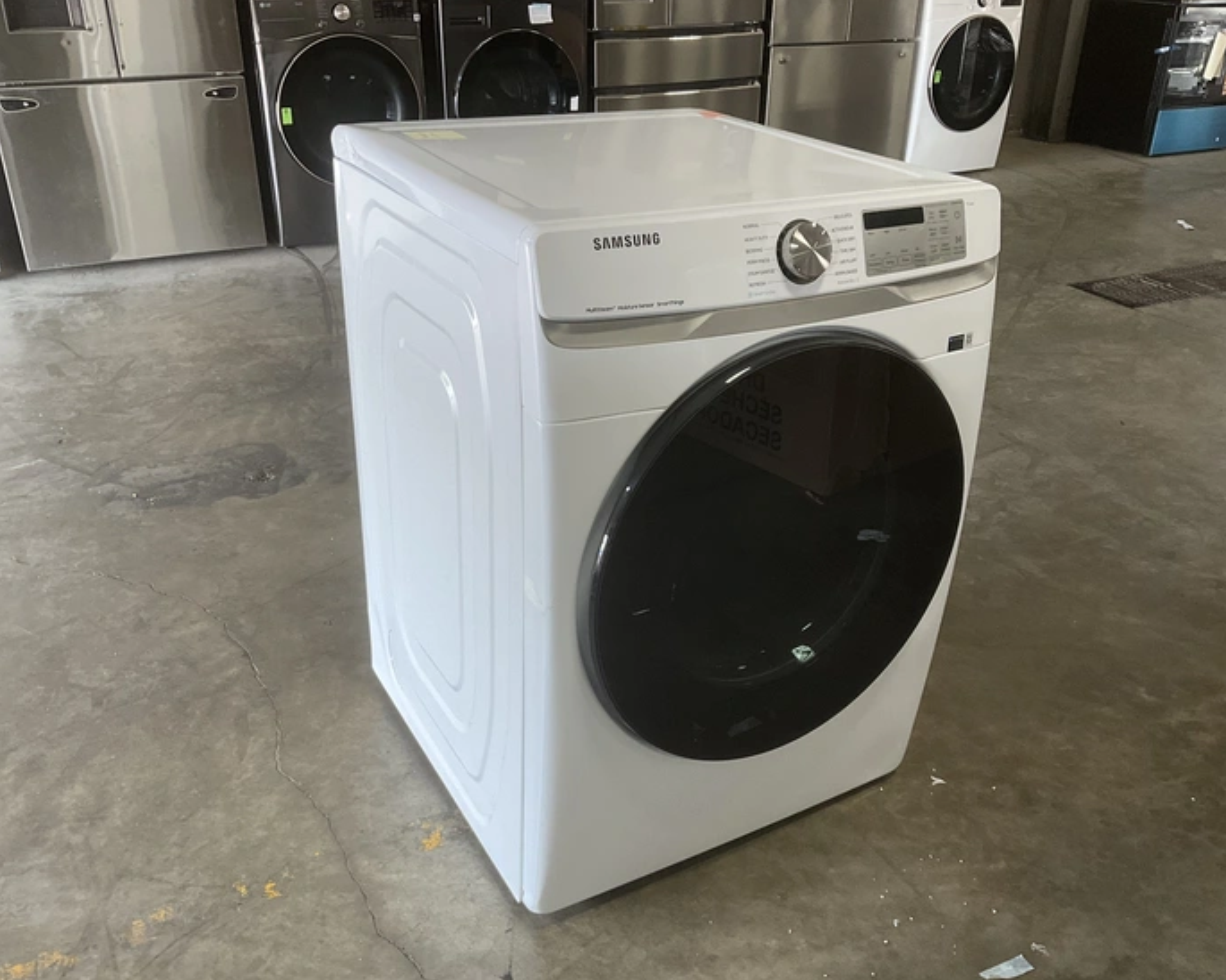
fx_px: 1125
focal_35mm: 31
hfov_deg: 57.2
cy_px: 500
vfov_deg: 47.1
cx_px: 625
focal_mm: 3
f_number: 1.8
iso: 64
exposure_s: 1/60
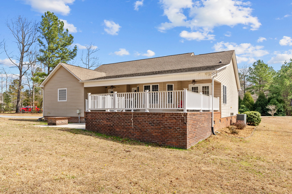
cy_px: 97
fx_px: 211
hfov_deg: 69.4
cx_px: 146
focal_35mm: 26
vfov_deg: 49.5
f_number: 8
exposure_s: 1/200
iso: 125
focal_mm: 26
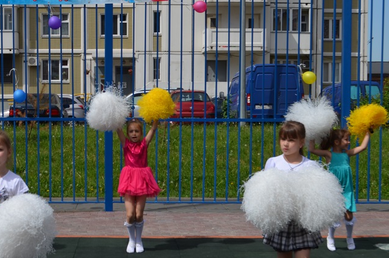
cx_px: 121
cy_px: 143
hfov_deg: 31.6
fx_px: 679
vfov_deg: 21.5
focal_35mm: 63
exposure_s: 1/250
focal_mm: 26
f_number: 8
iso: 100
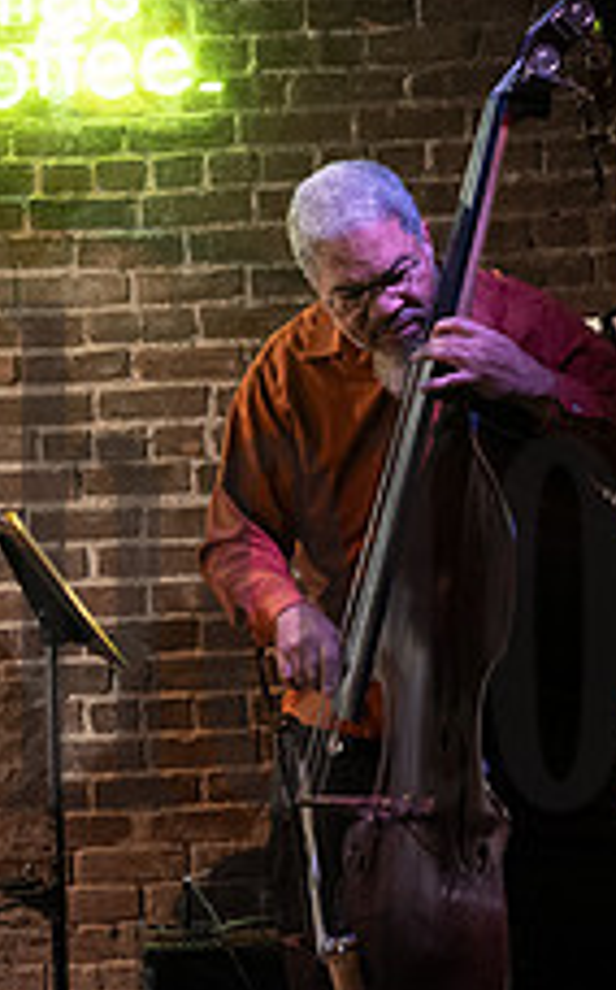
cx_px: -351
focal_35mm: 213
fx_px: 5736
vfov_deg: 9.9
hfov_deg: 6.1
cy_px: 584
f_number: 5.6
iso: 5000
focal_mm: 82
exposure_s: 1/80
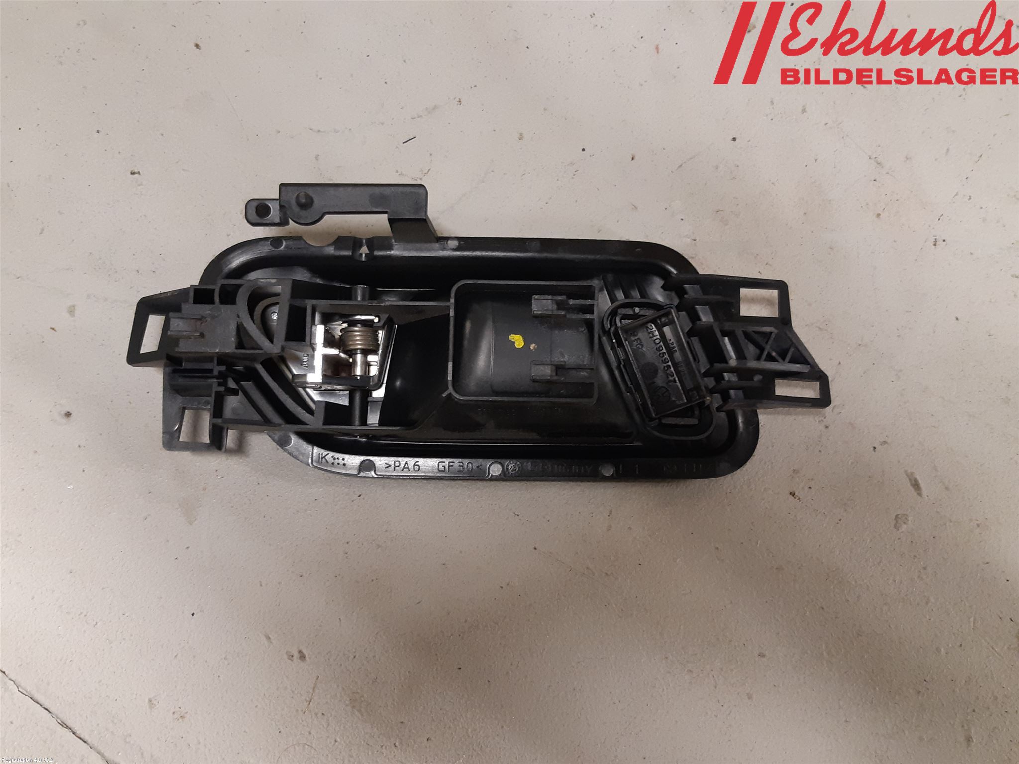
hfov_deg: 67.3
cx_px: 510
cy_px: 382
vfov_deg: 53.1
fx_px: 765
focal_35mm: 26
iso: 200
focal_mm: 3.93
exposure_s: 1/50
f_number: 1.7
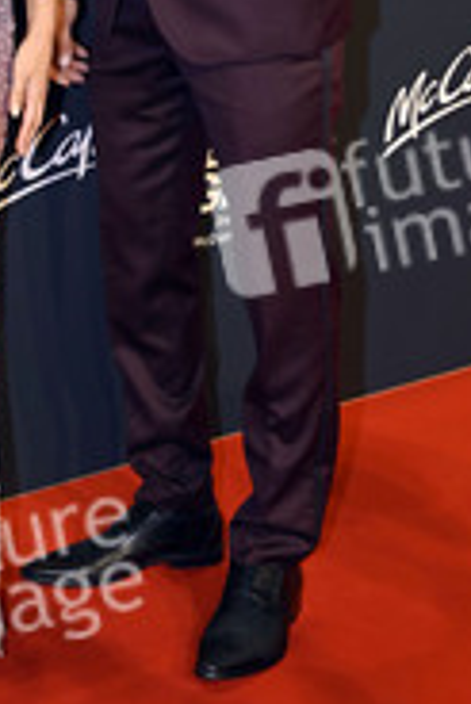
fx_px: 1959
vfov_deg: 19.8
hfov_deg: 13.6
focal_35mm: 100
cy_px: 15
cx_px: 57
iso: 500
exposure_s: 1/60
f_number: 6.3
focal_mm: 46
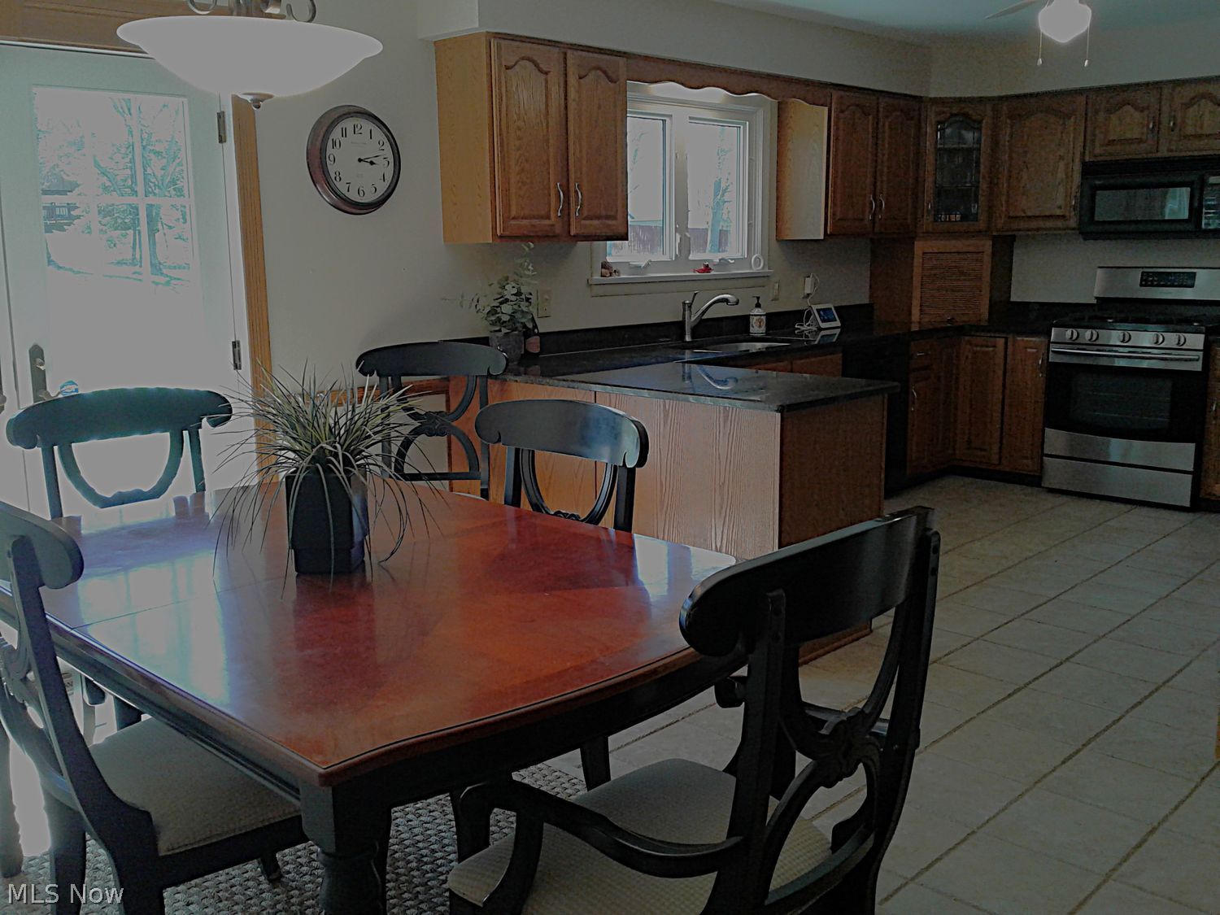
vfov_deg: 42.9
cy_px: 458
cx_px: 610
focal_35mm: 33
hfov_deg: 55.4
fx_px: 1163
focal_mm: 3.3
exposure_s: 1/50
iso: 50
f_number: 2.2
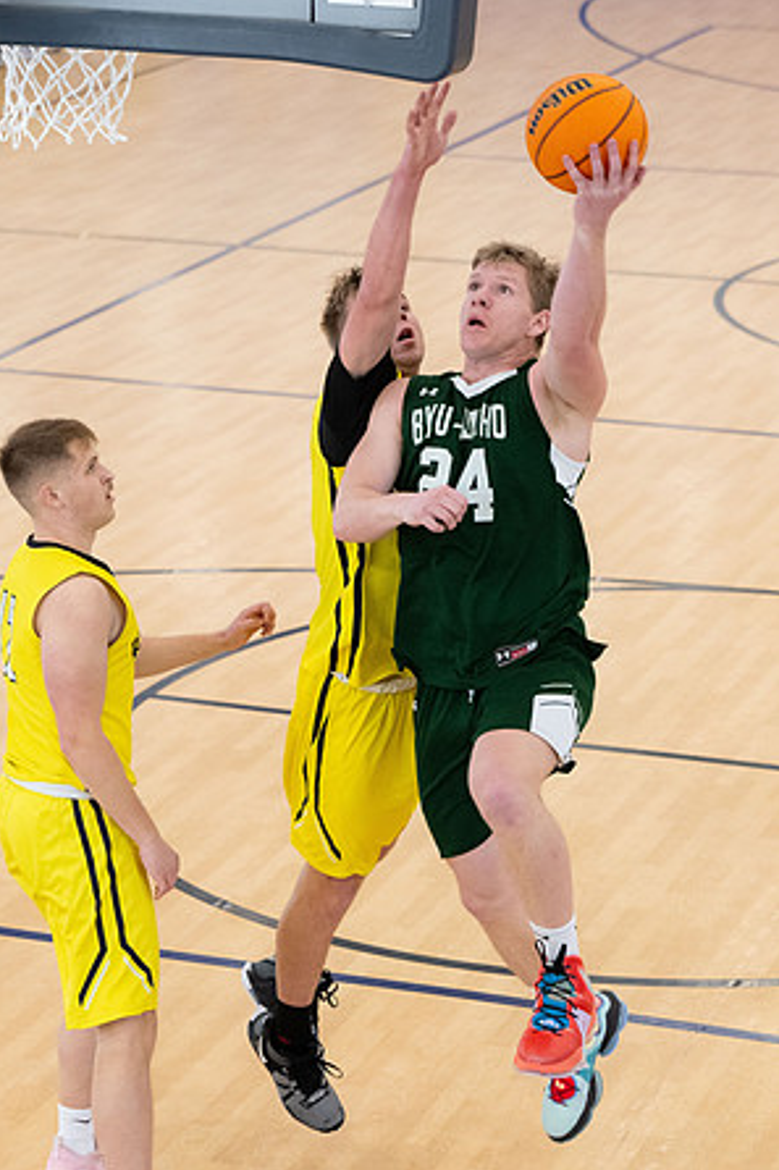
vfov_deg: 19.3
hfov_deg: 12.9
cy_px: 588
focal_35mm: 106
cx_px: 491
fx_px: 3443
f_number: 3.5
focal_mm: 70
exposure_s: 1/640
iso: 4000
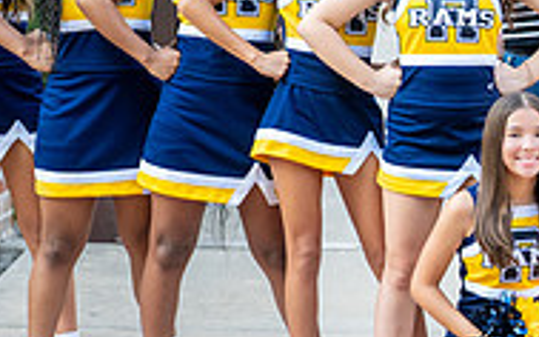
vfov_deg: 7.5
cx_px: 555
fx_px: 2570
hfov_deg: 11.8
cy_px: 139
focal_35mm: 175
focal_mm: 50
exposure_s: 1/500
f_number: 3.2
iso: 1250
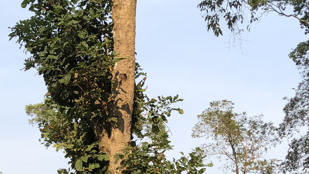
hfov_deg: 27.9
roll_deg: +1.0
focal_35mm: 76
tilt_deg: +7.1
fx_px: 623
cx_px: 146
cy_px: 263
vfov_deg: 14.7
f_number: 1.8
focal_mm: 4
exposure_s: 1/906
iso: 20
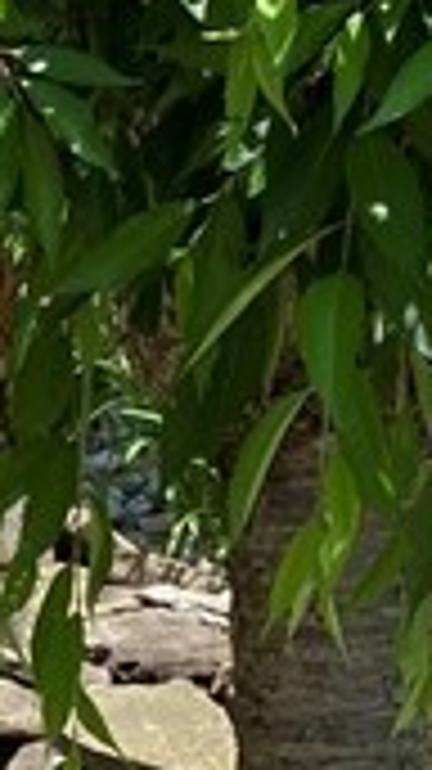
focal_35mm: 170
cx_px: -522
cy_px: 239
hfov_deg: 6.8
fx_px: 3467
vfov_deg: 12.6
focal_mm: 4.25
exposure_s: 1/1170
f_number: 1.8
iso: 32
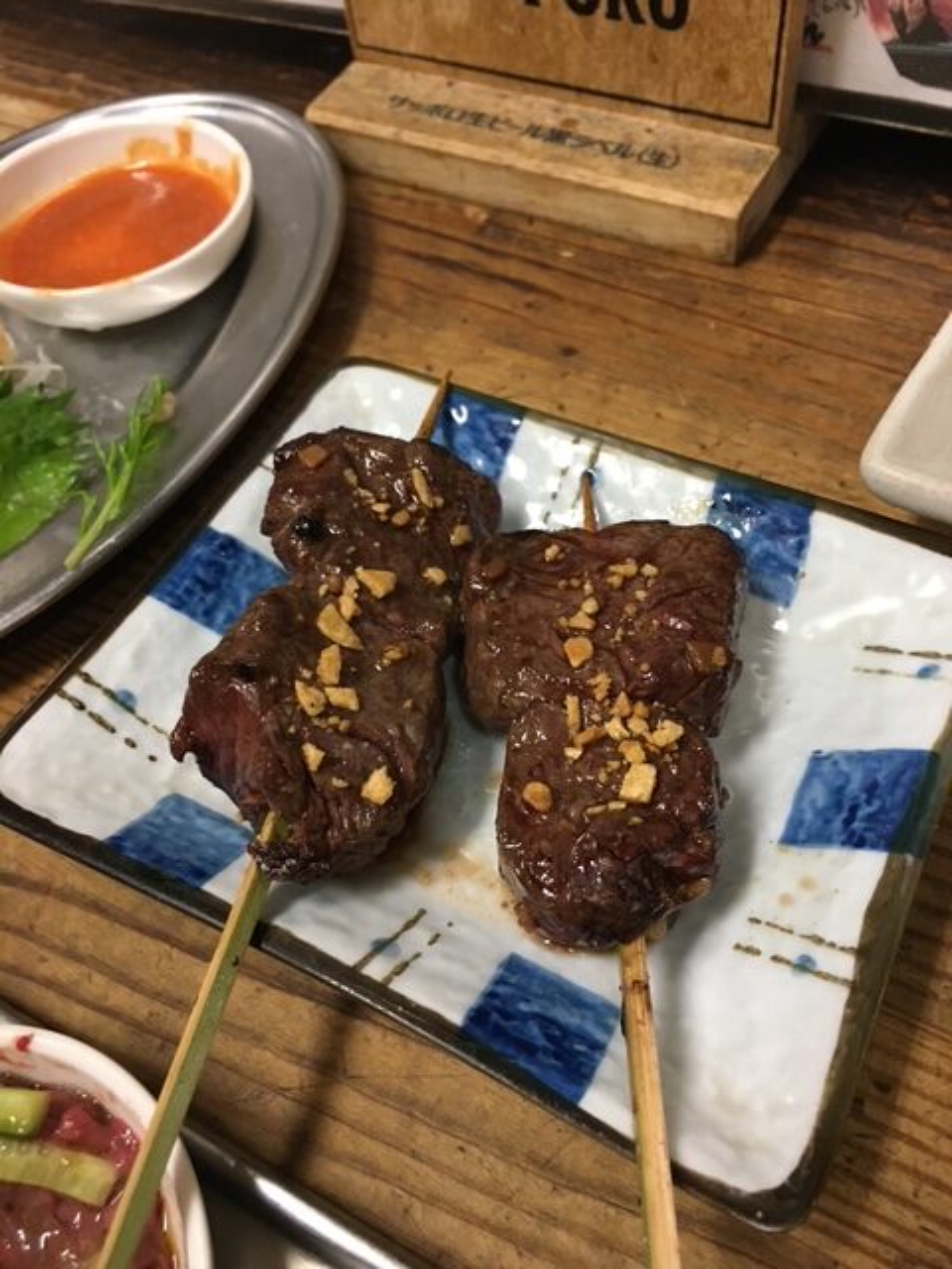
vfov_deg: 61.7
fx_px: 1063
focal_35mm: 29
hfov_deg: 48.2
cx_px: 476
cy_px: 634
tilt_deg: -55.3
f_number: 2.2
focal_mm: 4.15
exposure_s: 1/30
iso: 125
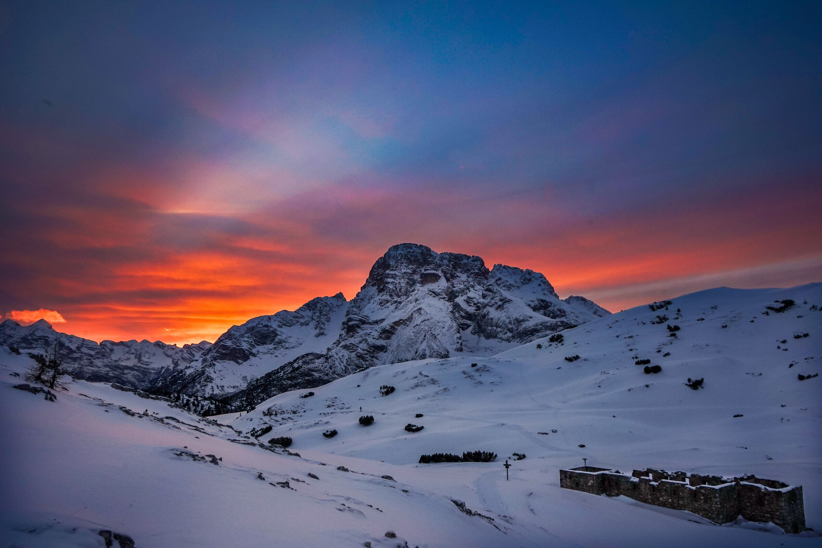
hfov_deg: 65.5
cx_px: 411
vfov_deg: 46.4
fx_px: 639
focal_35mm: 28
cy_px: 274
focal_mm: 28
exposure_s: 1/50
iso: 320
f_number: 14
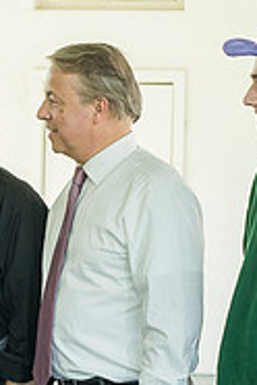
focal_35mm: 228
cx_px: -33
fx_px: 2441
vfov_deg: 9.0
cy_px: 354
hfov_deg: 6.0
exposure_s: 1/125
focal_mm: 70
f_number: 7.1
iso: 1600
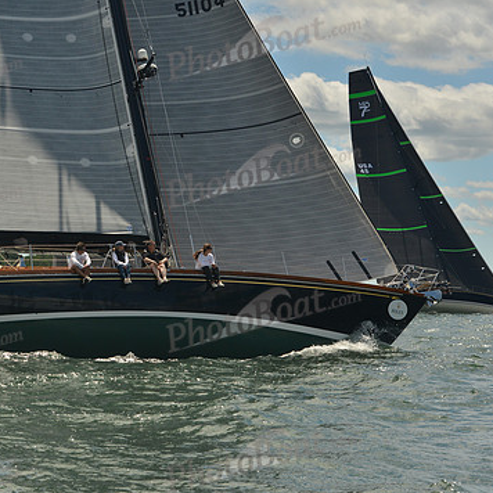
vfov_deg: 17.9
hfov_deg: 17.8
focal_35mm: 97
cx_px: 96
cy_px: 264
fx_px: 1563
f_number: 8
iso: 400
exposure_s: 1/800
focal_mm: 70
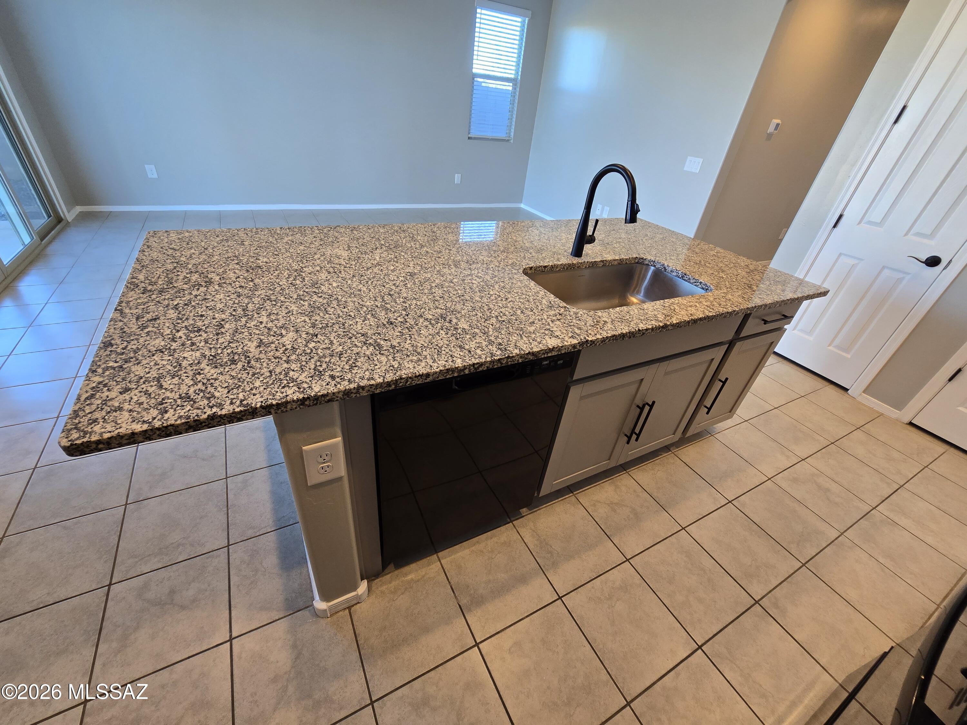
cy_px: 362
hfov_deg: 106.2
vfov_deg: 89.9
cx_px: 484
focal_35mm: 13
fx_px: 363
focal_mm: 2.2
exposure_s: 1/60
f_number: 2.2
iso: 125
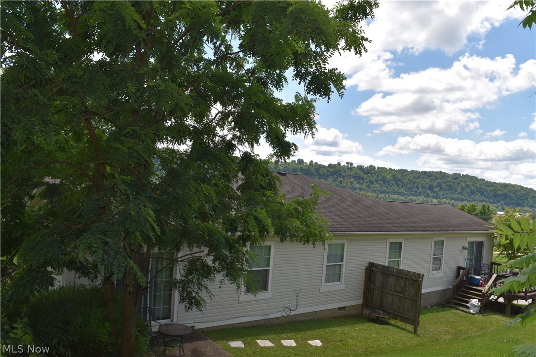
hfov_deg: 67.4
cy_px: 178
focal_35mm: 27
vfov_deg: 47.9
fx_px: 402
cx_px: 268
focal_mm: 18
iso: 100
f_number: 9
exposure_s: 1/200
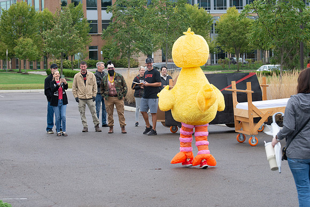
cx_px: 145
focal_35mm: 118
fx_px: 1012
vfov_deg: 11.7
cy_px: 101
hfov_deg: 17.4
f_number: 7.1
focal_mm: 98
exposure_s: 1/200
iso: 640
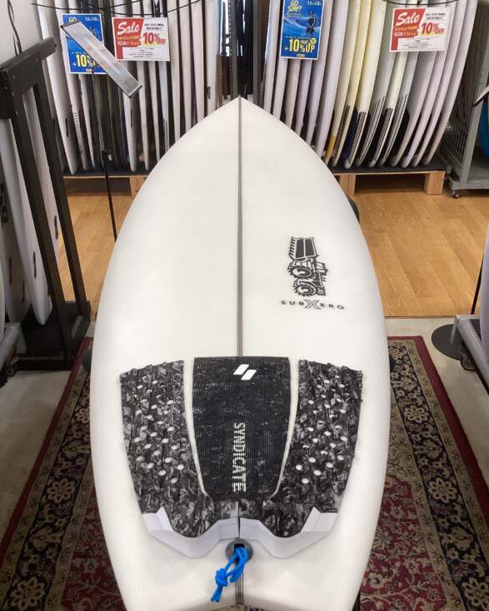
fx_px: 597
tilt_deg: -32.9
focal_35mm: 33
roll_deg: -1.3
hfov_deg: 44.5
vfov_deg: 54.2
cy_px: 329
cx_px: 244
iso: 100
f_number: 2.4
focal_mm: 3.3
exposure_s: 1/100
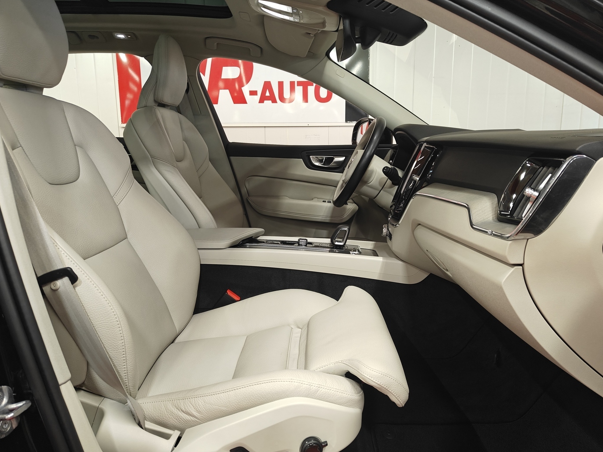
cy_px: 232
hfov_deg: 69.4
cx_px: 308
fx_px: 436
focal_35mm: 25
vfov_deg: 54.9
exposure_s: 1/50
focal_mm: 5.59
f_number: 1.8
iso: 160
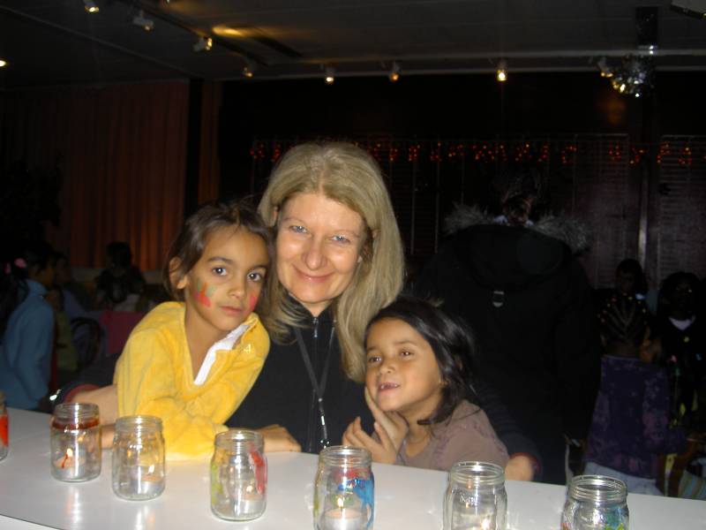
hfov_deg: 47.9
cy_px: 265
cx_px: 353
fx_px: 795
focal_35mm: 39
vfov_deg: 36.8
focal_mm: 8
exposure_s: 1/60
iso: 100
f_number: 2.8
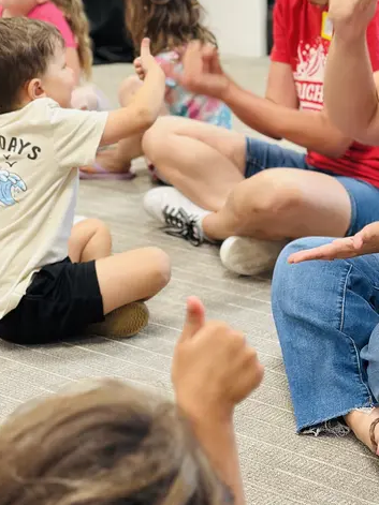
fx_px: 1271
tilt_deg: -14.2
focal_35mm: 87
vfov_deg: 22.4
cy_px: 179
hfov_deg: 16.9
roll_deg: +0.0
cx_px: 277
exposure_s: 1/60
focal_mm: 6.86
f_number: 1.78
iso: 200
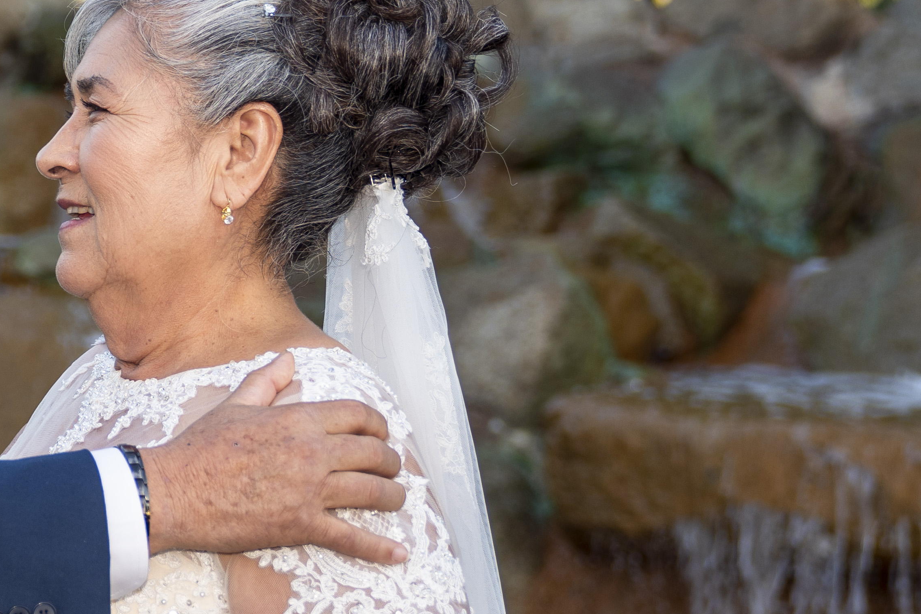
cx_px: -241
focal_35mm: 151
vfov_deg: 9.1
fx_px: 3863
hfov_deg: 13.2
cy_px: 150
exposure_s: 1/125
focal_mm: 43
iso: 100
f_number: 2.8
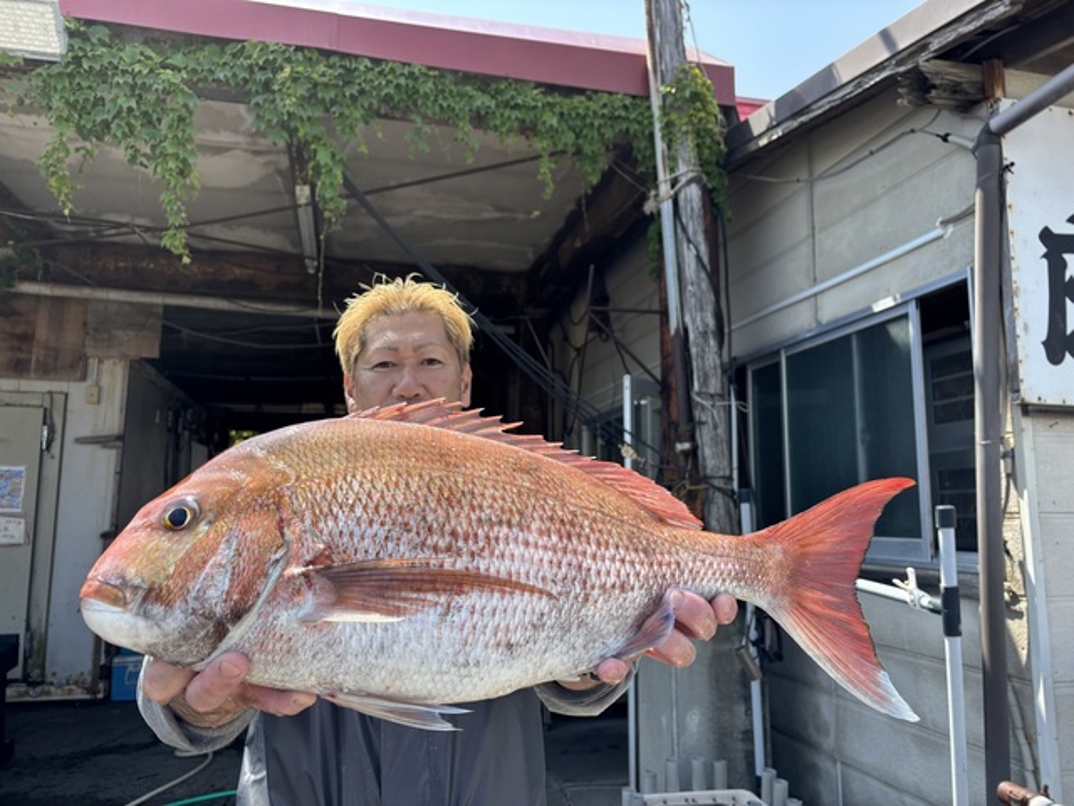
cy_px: 403
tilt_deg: +8.0
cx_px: 537
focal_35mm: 26
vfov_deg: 53.1
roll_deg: +0.3
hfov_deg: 67.3
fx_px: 807
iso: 50
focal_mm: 5.96
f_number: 1.6
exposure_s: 1/1233
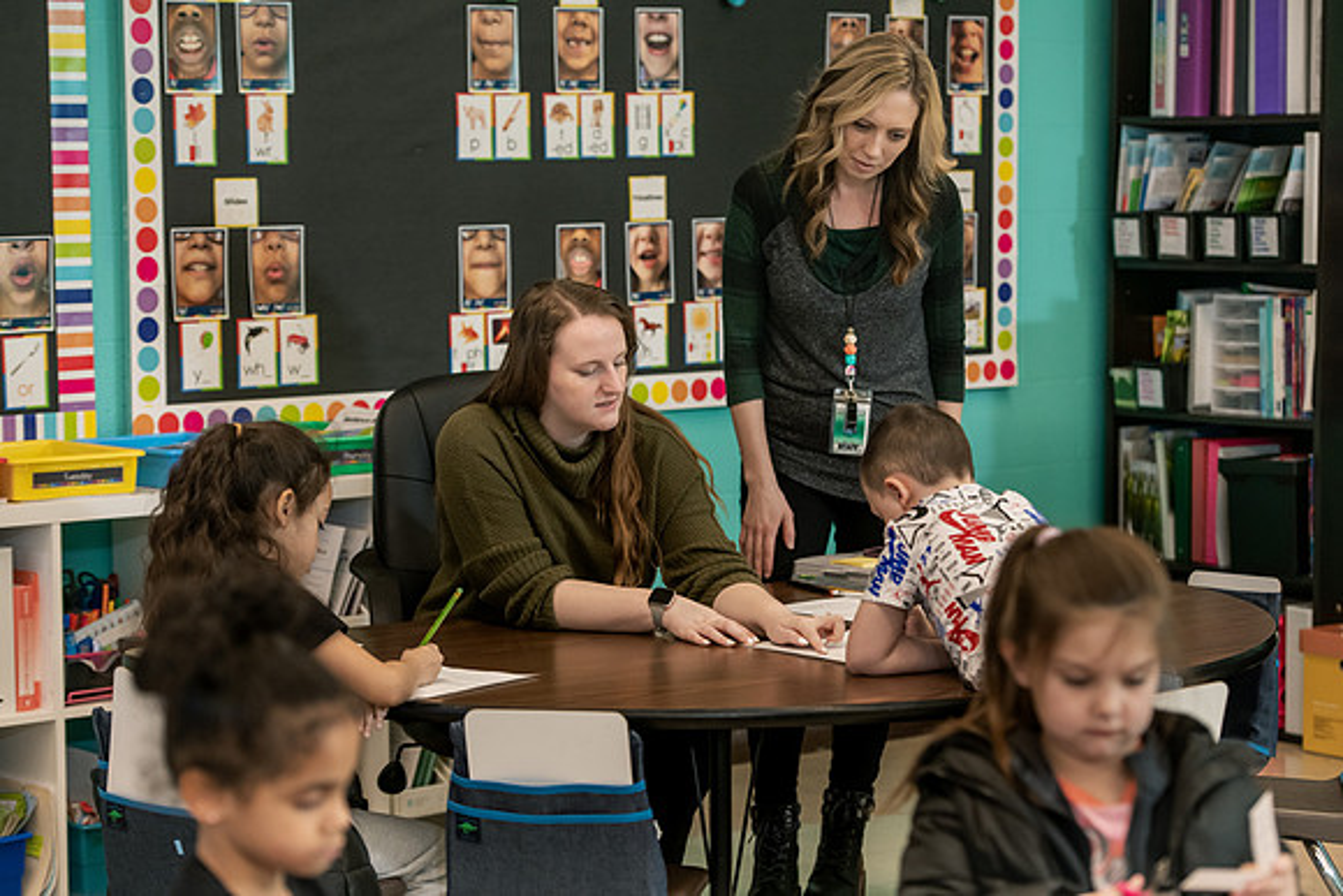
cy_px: 448
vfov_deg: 14.4
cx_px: 672
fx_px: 3545
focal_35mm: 95
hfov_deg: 21.5
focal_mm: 95
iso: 1600
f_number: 3.5
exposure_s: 1/200
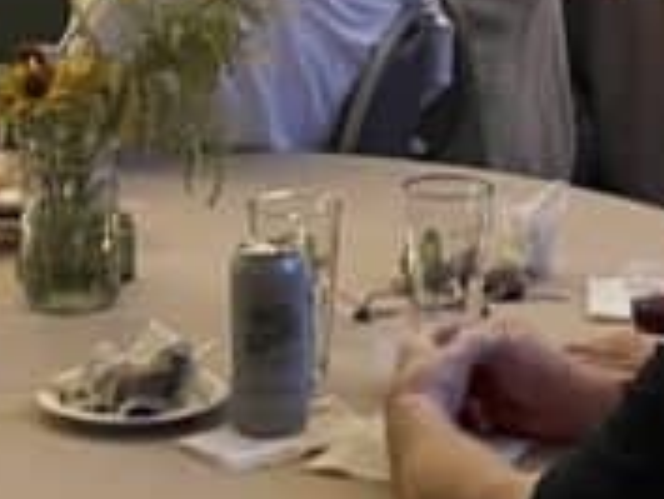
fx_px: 2879
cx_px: 180
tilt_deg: -2.4
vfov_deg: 9.5
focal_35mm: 150
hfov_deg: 13.1
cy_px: -356
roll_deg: +0.2
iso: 640
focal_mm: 4.2
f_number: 1.6
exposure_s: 1/30
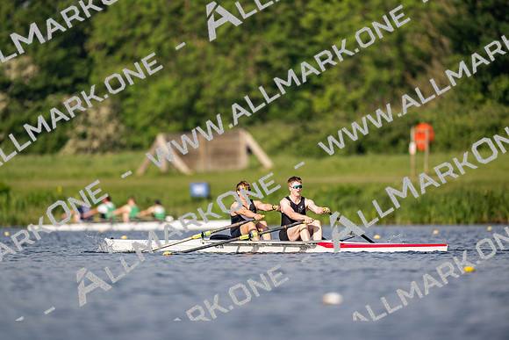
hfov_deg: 3.4
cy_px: 170
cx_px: 254
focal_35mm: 600
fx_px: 8485
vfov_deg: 2.3
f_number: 4
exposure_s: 1/2500
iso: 250
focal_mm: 600
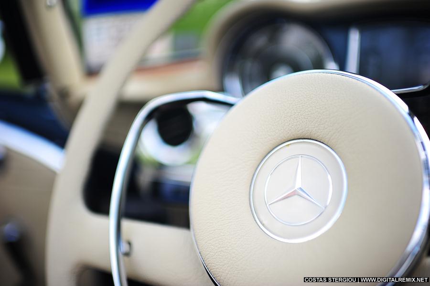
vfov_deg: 37.8
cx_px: 215
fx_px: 418
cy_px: 143
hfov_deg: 54.5
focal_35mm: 35
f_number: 1.4
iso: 100
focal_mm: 35
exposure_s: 1/400
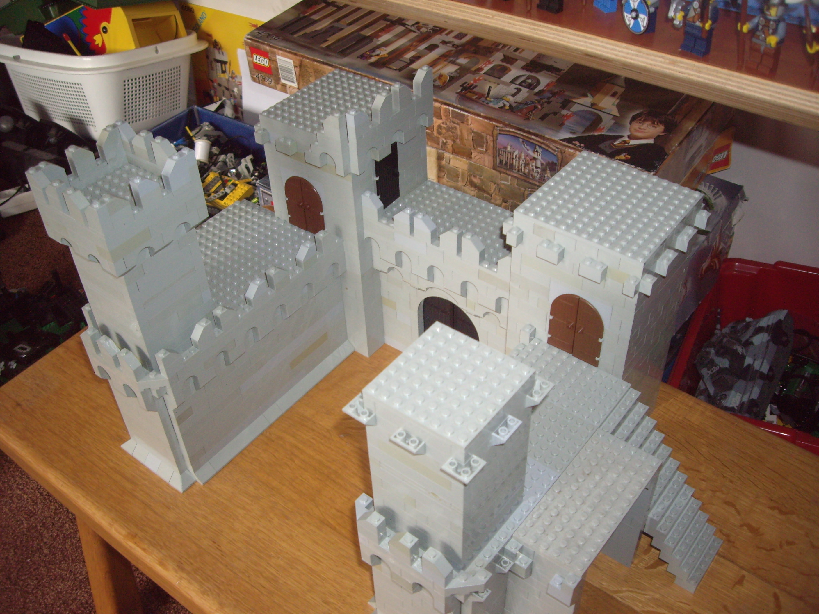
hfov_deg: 49.0
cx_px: 410
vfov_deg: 37.7
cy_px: 307
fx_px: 899
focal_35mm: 38
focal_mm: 6.2
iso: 200
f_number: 2.7
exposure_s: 1/40
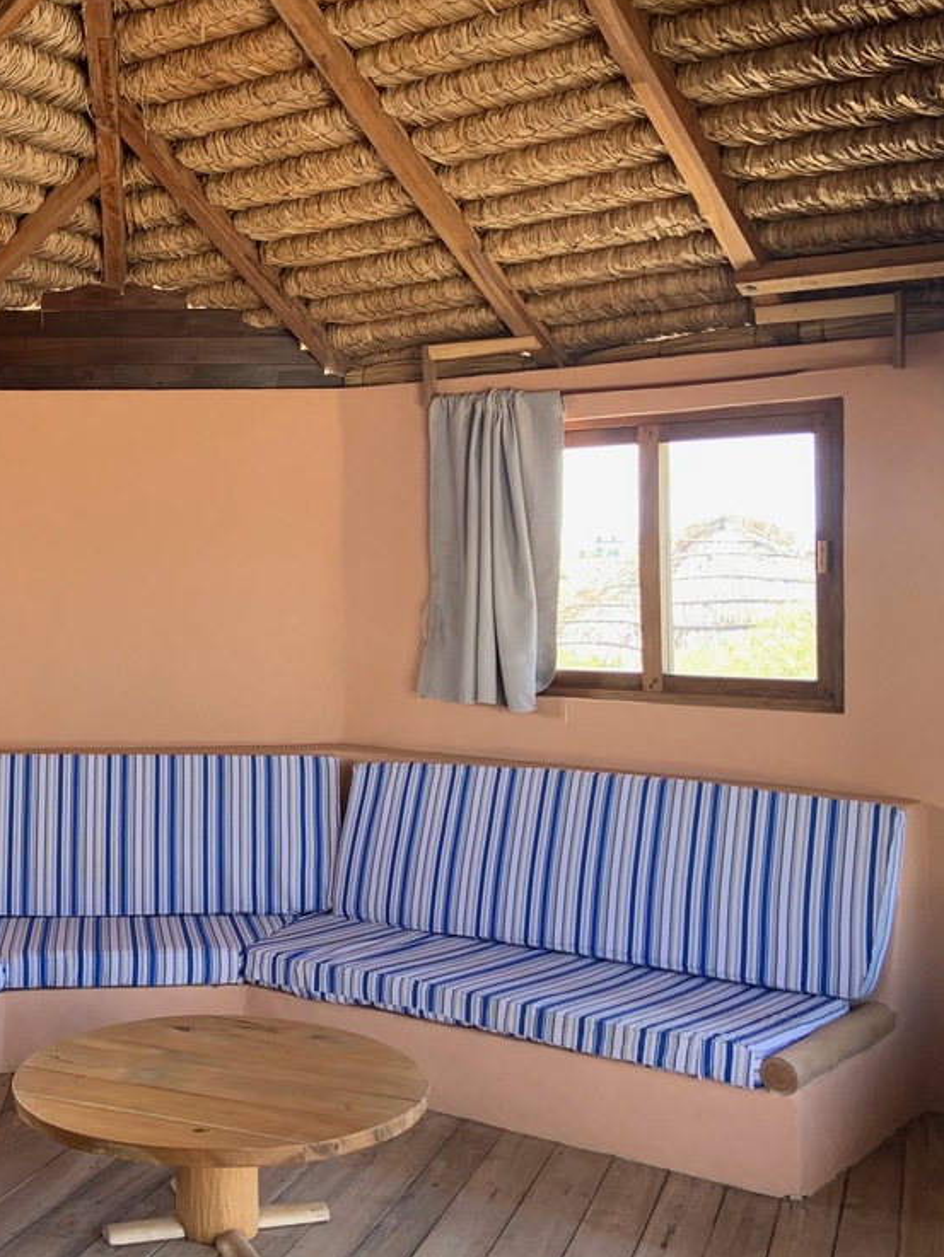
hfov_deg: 29.9
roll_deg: +1.3
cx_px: 135
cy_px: 613
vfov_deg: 40.4
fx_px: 1708
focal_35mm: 47
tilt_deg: -1.2
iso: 64
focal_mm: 4.25
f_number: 1.8
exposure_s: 1/121
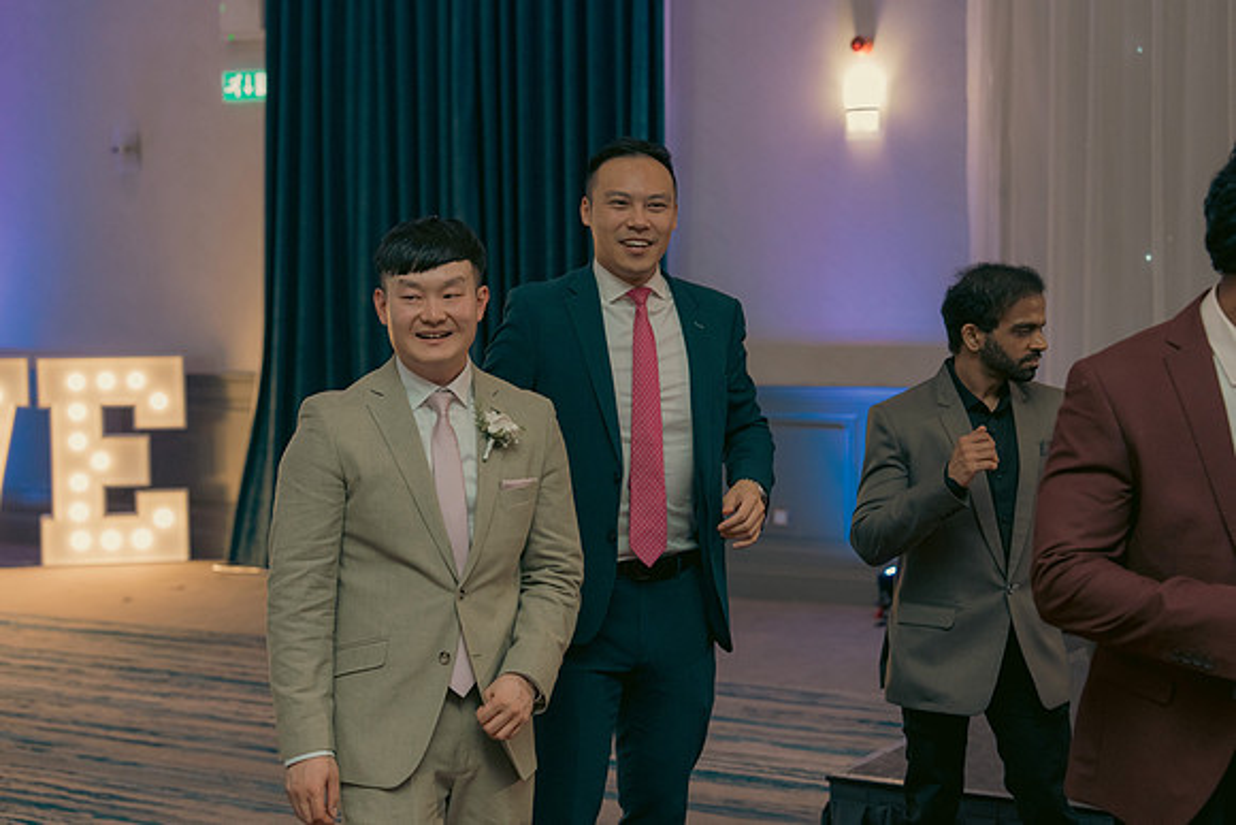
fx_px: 2129
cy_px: 412
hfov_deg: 32.4
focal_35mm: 62
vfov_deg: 21.9
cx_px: 618
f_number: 3.5
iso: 2500
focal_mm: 62
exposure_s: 1/160
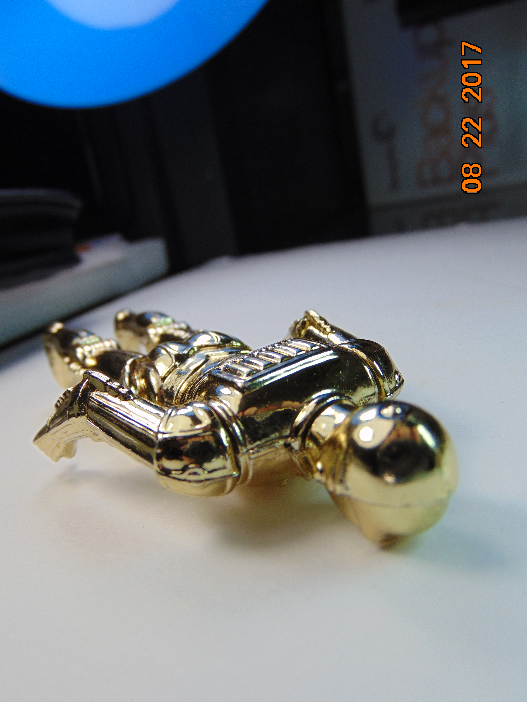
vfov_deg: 60.0
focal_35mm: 30
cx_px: 264
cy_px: 351
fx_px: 609
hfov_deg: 46.8
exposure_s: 1/500
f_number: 3.1
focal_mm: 5.4
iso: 80
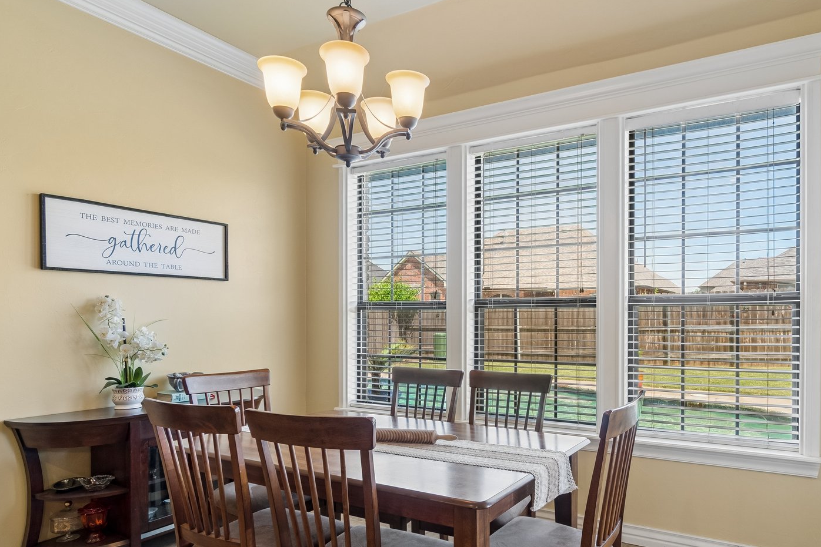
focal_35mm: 22
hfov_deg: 77.4
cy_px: 328
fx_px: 502
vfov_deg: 56.8
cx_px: 503
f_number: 6.3
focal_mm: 10
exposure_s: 1/80
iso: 200
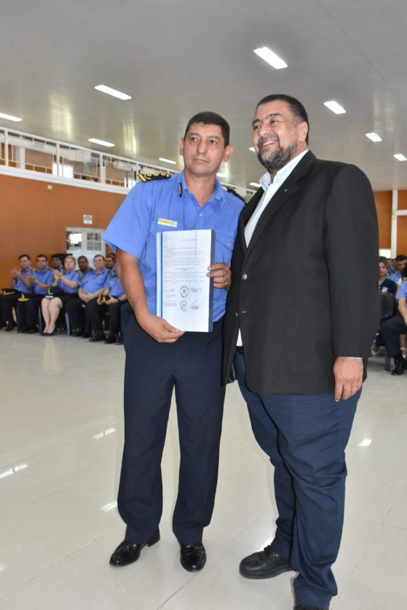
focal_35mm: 33
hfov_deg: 40.0
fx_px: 559
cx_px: 204
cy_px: 305
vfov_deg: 57.2
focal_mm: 22
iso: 1600
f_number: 5.6
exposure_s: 1/60
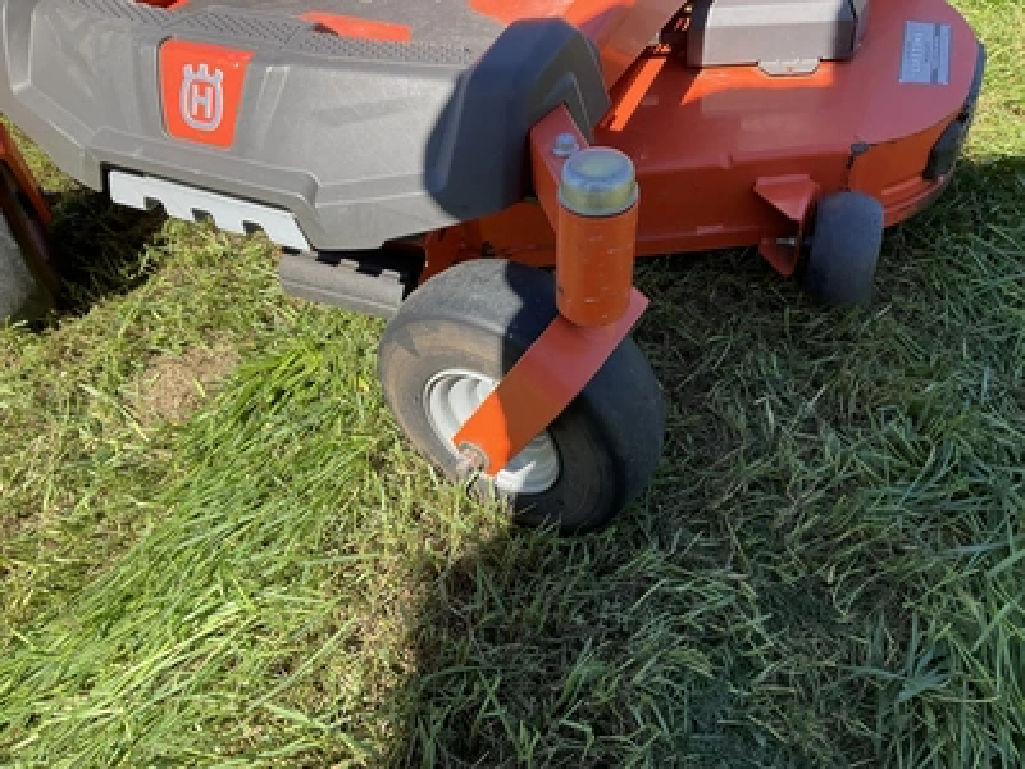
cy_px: 384
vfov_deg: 48.2
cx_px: 512
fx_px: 859
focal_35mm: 29
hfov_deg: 61.7
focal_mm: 3
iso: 25
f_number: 1.8
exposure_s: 1/613
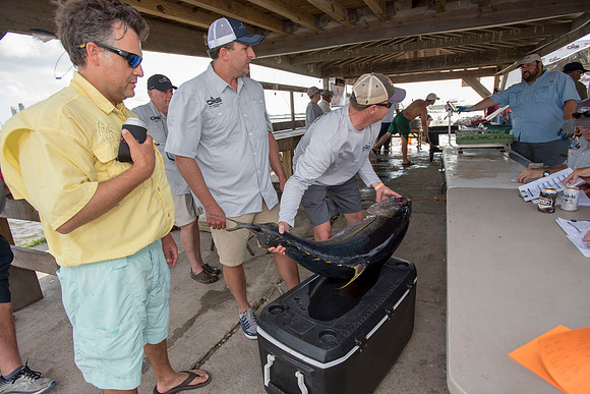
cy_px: 197
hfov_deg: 86.9
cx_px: 295
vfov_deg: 64.6
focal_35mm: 19
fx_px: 311
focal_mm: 19
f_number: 4.5
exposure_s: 1/400
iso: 250
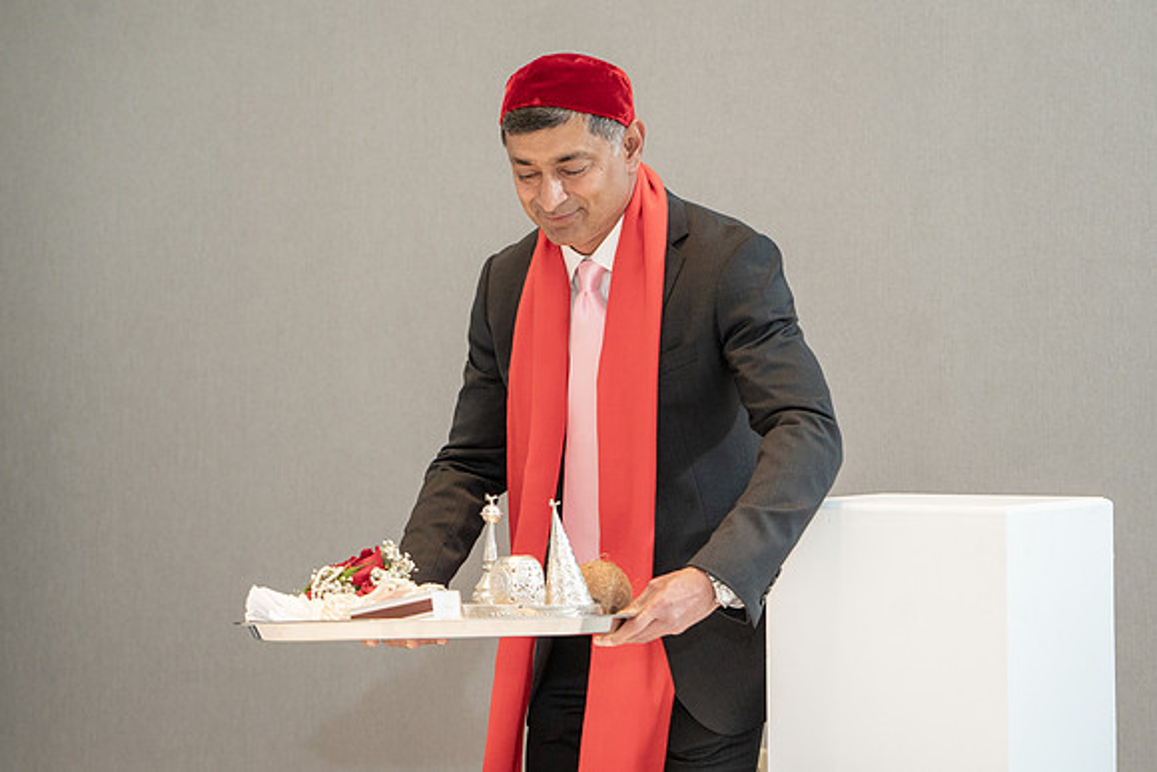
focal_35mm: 100
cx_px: 666
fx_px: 3206
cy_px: 444
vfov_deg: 13.7
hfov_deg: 20.4
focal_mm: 85
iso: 2000
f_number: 4.5
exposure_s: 1/250
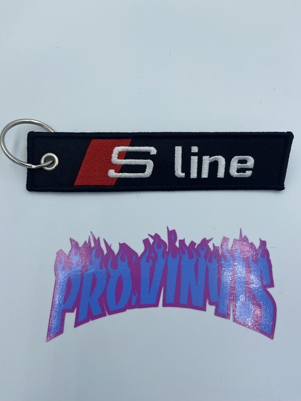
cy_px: 200
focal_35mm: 26
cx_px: 150
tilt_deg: -73.4
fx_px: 301
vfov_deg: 67.3
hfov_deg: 53.1
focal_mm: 4.25
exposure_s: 1/990
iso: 32
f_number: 1.8
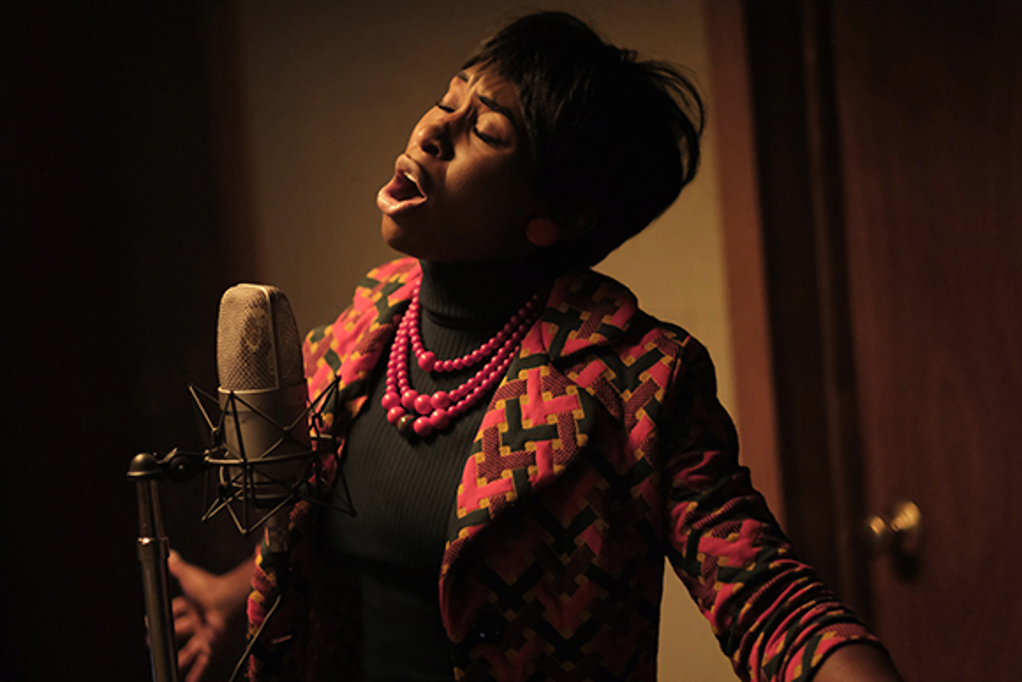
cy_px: 341
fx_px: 2385
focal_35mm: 84
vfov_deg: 16.3
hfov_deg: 24.2
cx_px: 511
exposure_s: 1/250
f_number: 1.4
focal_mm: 56
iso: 6400
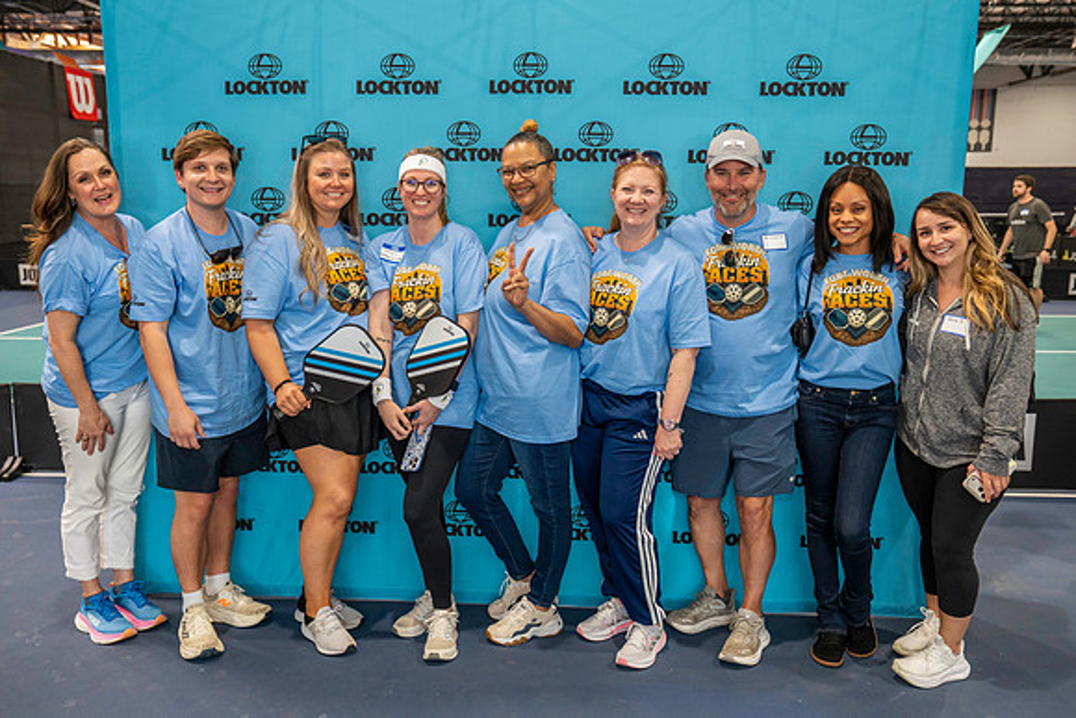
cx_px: 538
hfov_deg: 59.5
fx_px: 942
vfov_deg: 41.7
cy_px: 359
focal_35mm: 32
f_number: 4
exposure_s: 1/160
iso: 2000
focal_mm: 31
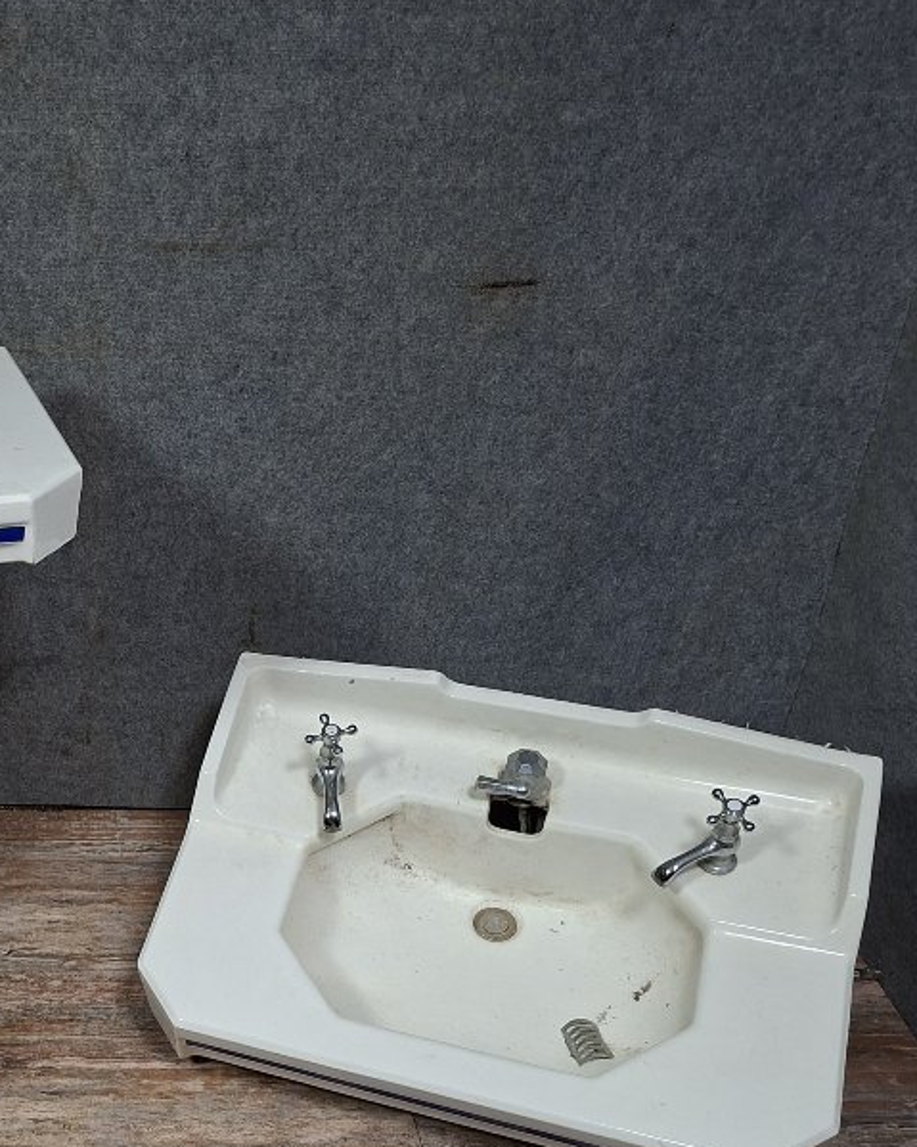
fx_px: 1527
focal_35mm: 45
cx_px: 67
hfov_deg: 31.6
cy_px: 850
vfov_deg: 40.1
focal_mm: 5.54
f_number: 1.8
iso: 400
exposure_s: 1/33
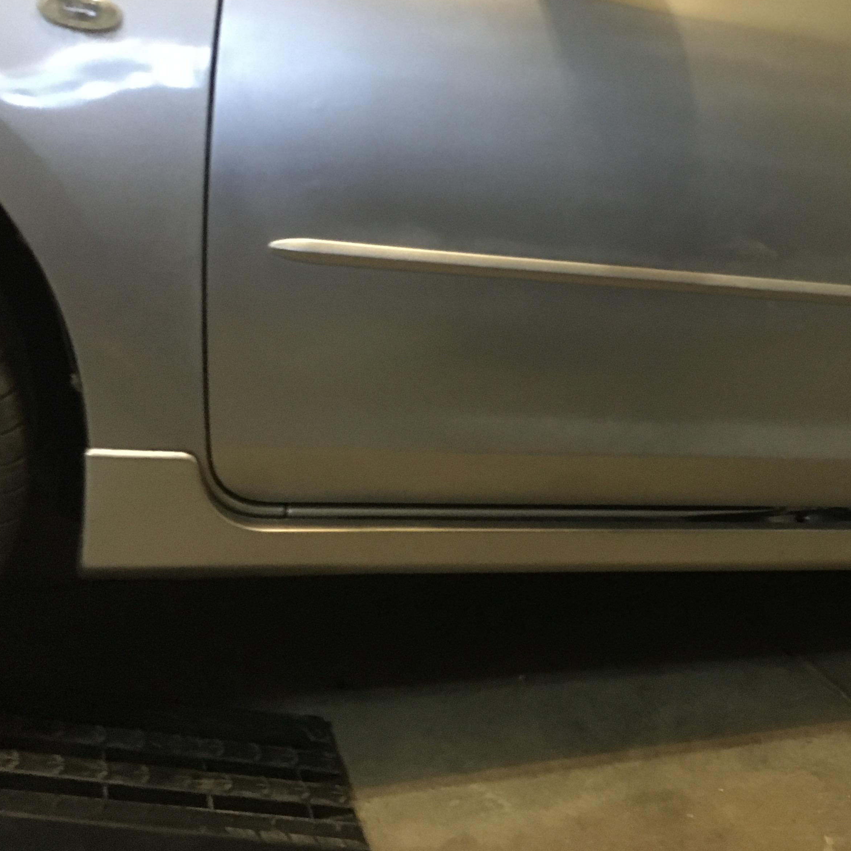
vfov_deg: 38.1
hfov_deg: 37.3
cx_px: 650
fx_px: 1224
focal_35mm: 44
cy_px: 322
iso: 250
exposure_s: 1/15
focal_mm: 4.15
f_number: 2.2
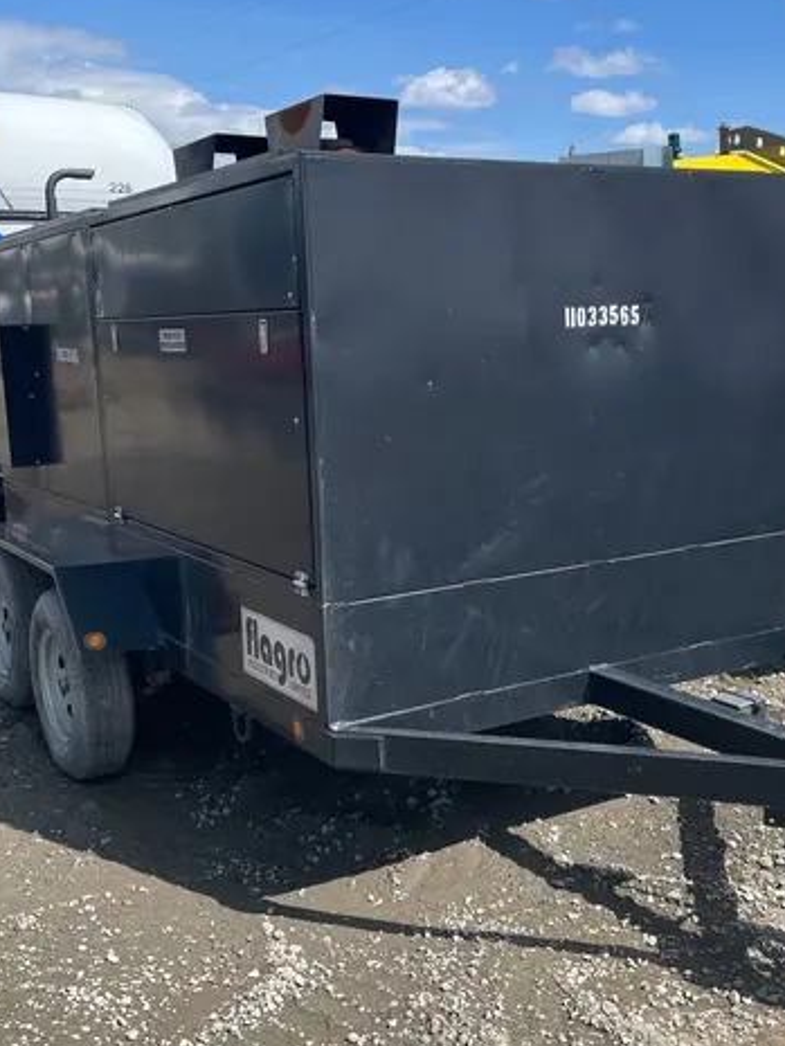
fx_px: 1239
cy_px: 539
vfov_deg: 45.8
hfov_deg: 35.1
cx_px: 452
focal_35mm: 41
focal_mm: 4.2
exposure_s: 1/2618
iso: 32
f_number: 1.6
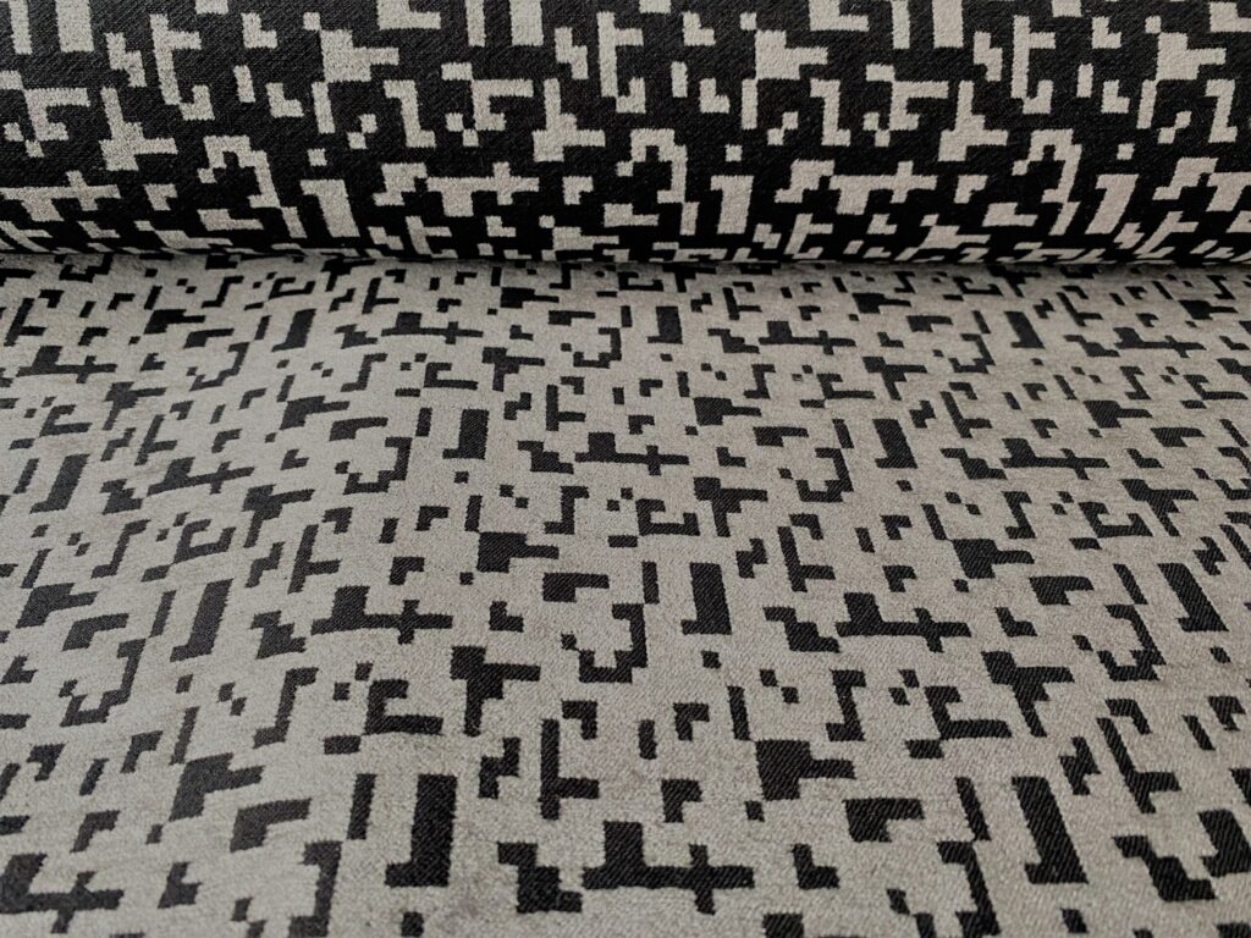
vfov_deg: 53.1
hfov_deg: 67.3
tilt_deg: -42.4
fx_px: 940
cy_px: 469
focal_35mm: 26
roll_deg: -2.8
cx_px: 626
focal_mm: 4.25
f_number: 1.8
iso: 320
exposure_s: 1/50
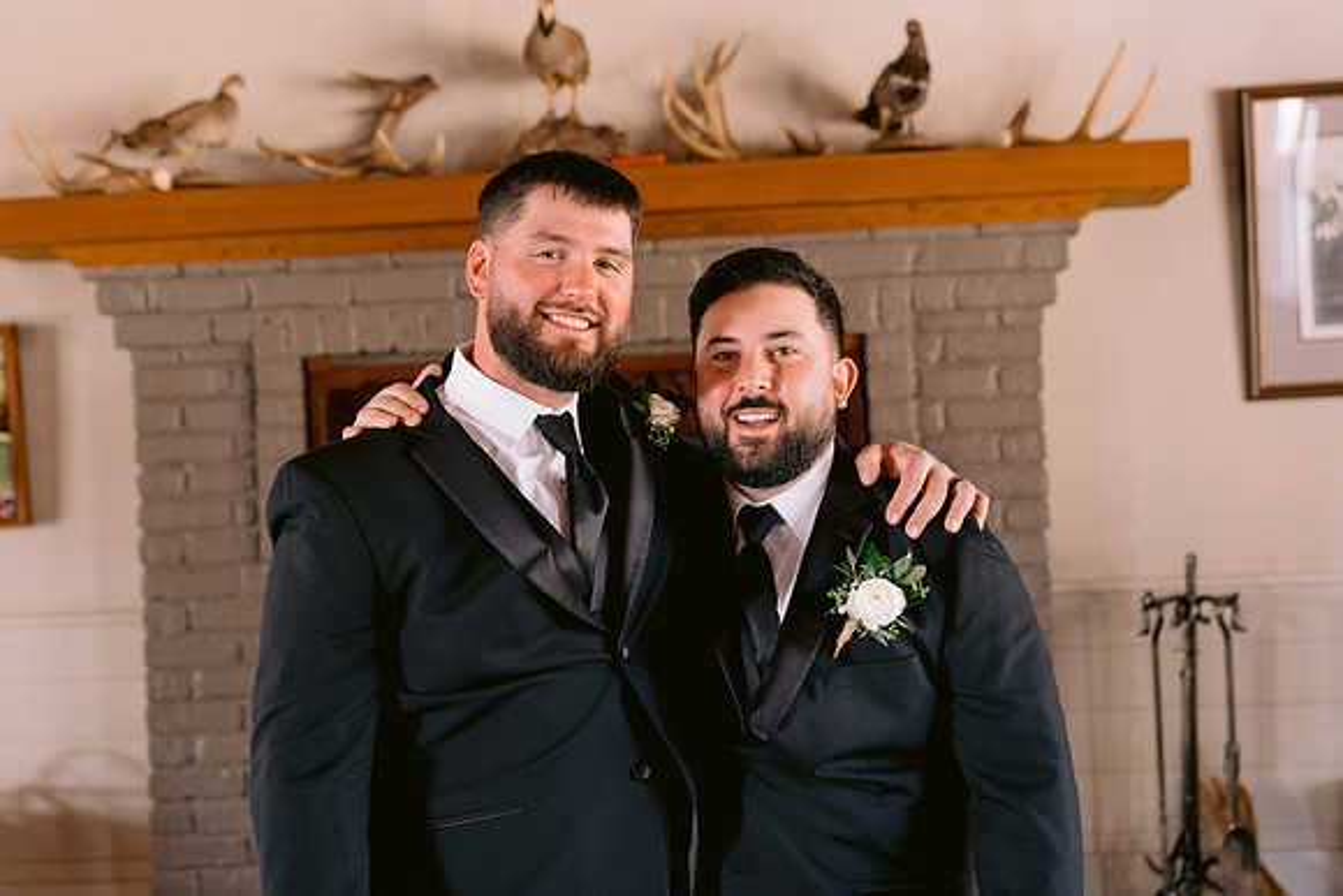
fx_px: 2059
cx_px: 671
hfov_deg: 36.1
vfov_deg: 24.6
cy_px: 430
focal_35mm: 55
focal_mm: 53
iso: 1000
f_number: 2.8
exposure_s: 1/50
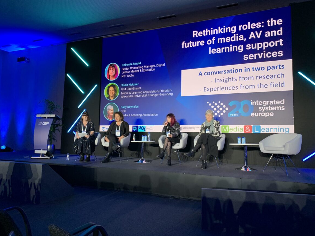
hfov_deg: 65.3
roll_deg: -1.3
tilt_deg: +4.4
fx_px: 246
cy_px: 118
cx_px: 161
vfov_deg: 51.4
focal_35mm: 27
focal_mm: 4.25
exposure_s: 1/48
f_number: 1.8
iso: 200
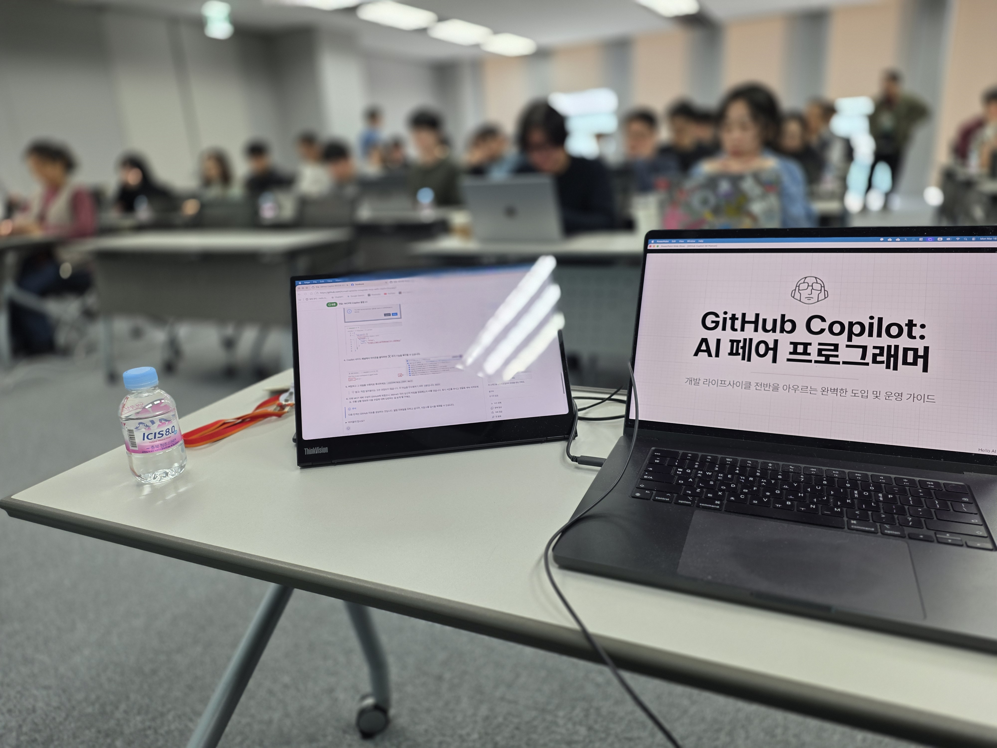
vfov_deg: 58.9
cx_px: 498
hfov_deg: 73.9
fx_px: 662
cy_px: 374
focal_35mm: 23
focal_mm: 6.25
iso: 100
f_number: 1.7
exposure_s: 1/120
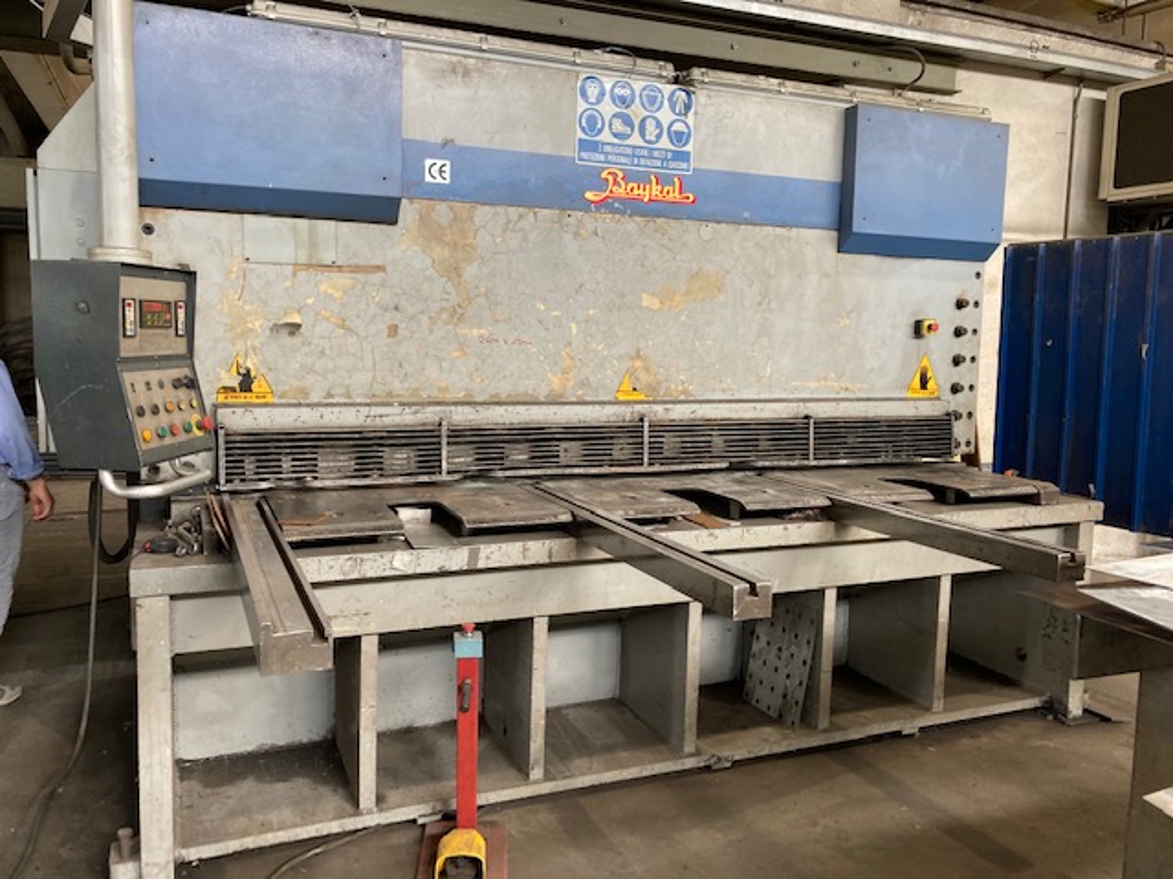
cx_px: 586
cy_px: 440
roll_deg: -1.2
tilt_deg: -5.9
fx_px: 949
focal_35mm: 28
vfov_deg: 49.7
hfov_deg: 63.4
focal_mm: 3.99
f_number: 1.8
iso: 80
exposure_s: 1/50
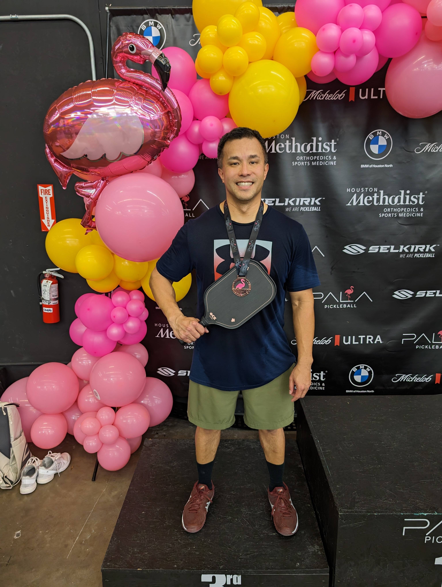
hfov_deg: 56.9
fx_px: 408
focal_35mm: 24
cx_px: 221
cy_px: 294
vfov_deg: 71.5
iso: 163
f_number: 1.68
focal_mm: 6.9
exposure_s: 1/60
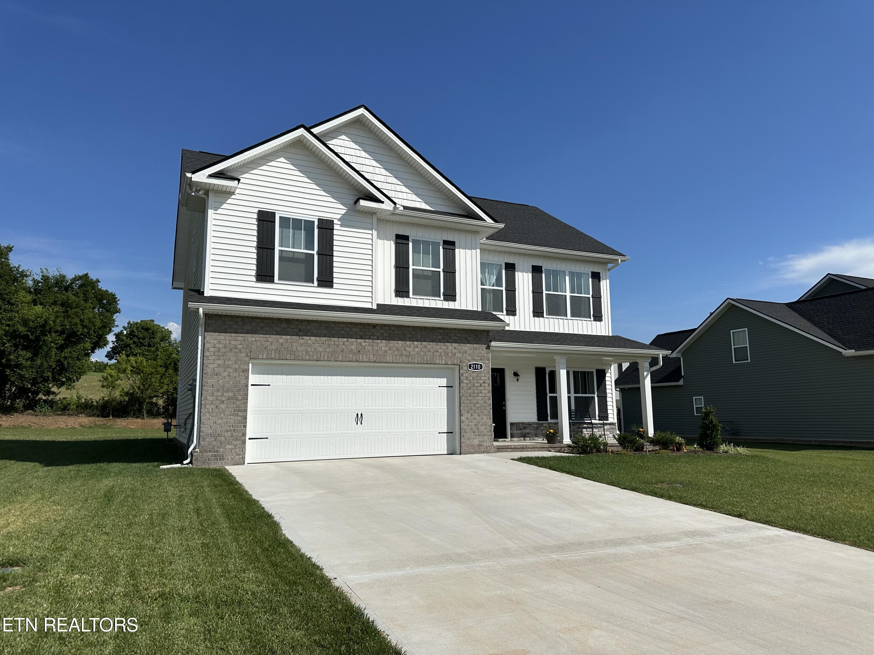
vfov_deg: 56.8
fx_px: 606
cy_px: 328
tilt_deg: +8.3
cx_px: 437
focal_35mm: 24
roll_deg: +0.7
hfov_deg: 71.6
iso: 80
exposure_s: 1/9709
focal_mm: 6.86
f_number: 1.78
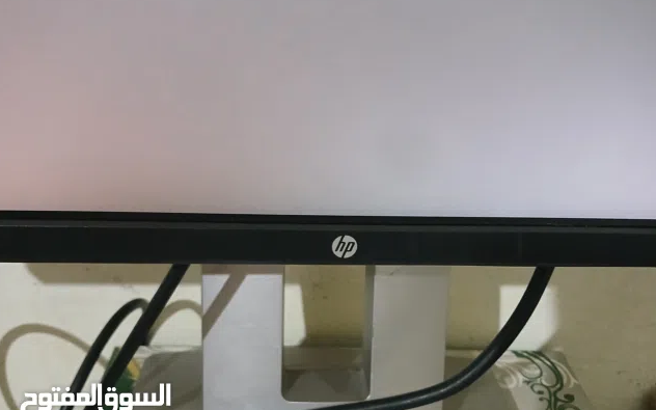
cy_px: 234
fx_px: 518
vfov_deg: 43.0
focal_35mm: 29
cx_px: 327
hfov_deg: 64.6
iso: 1600
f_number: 1.8
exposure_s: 1/14.3
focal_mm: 4
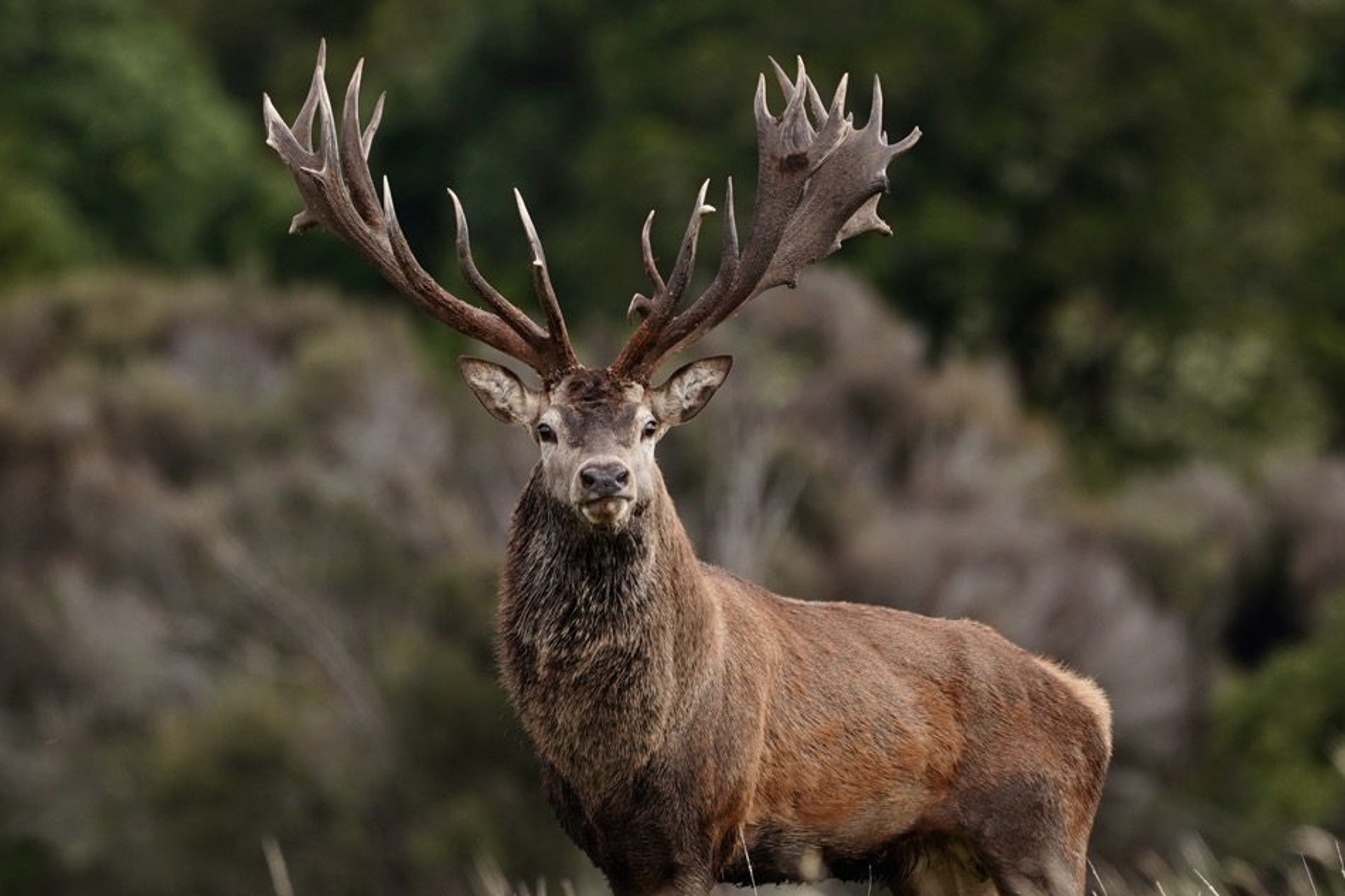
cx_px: 663
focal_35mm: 690
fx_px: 25773
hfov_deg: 3.0
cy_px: 529
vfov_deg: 2.0
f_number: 5.6
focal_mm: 546
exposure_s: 1/500
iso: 500
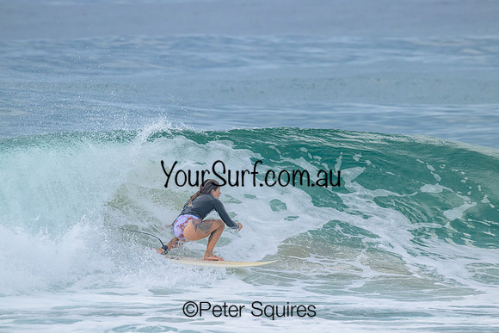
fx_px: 8734
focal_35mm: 630
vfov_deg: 2.2
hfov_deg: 3.3
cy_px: 166
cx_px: 250
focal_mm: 630
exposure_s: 1/2000
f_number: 11
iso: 1600
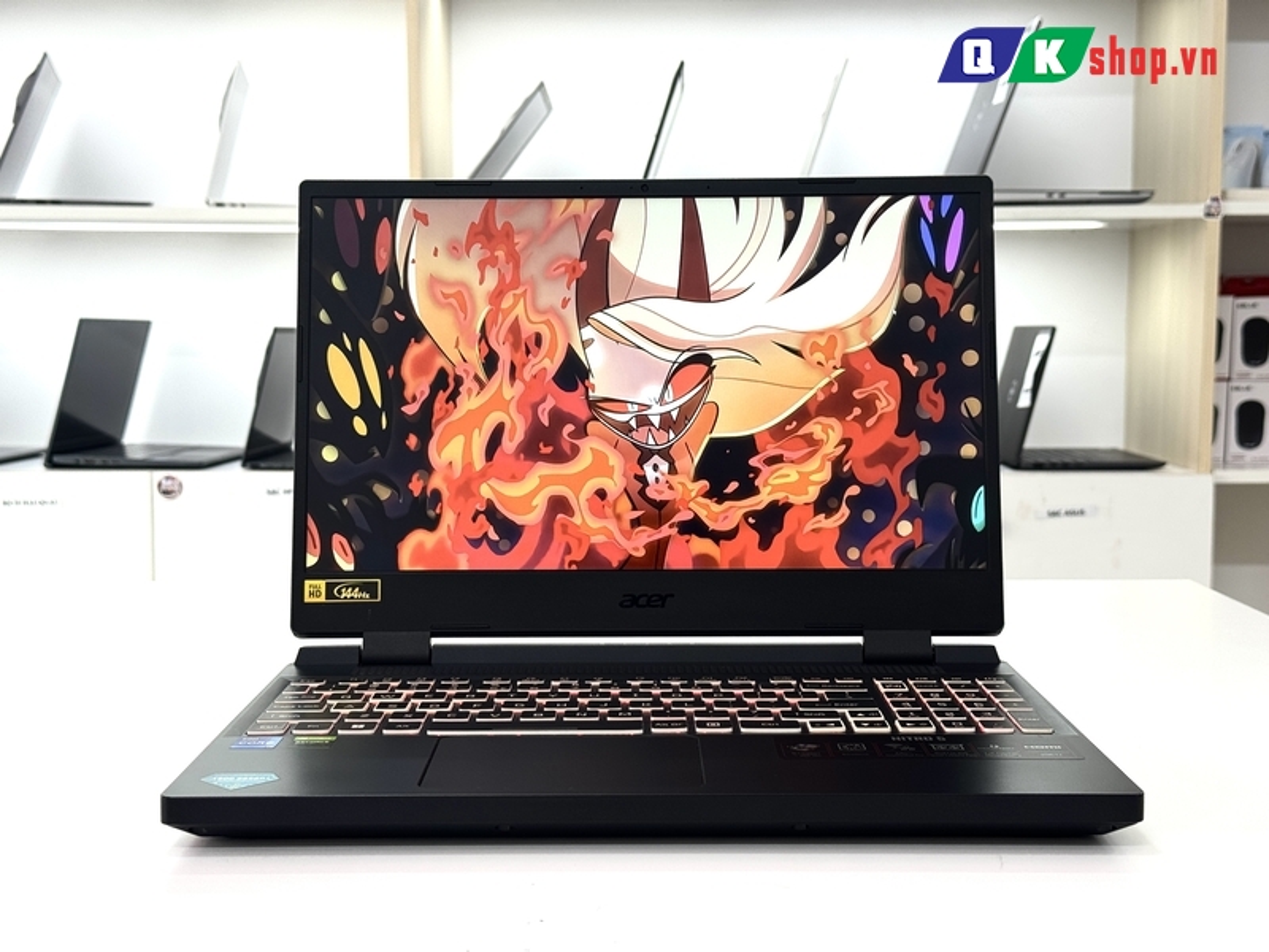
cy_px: 476
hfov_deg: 39.7
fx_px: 1760
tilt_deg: -4.6
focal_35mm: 48
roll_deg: +1.0
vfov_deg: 30.3
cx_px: 634
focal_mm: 6.76
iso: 80
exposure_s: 1/152
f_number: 1.78
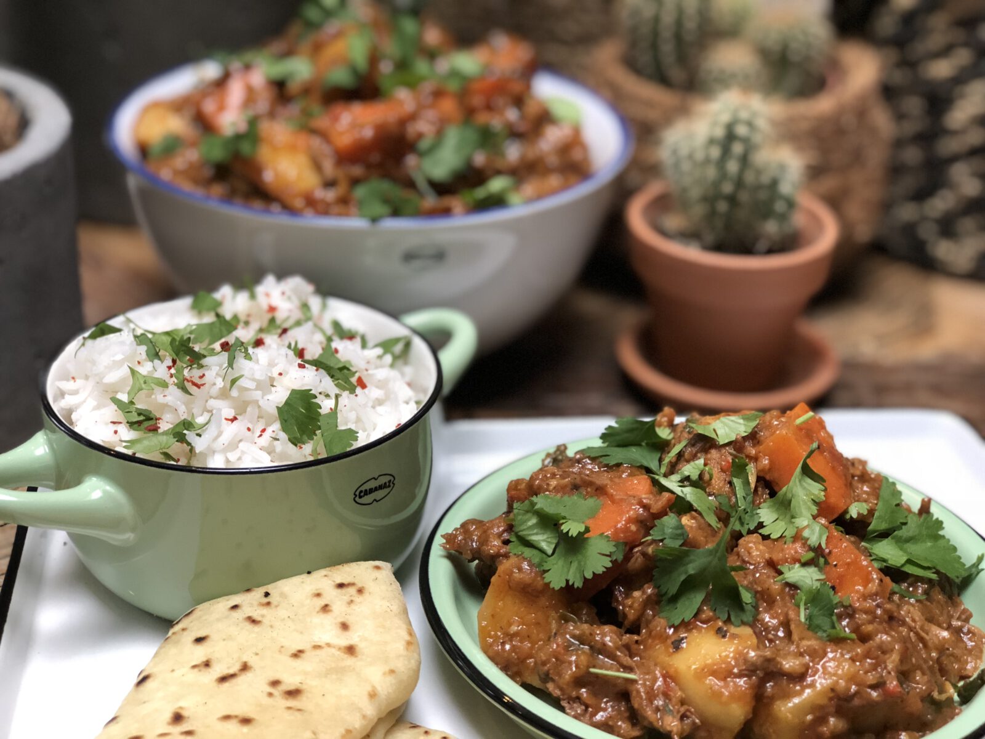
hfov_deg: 33.8
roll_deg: -2.8
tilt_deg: -28.2
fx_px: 1622
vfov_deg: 25.7
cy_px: 370
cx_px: 492
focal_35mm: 57
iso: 320
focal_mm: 6.6
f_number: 2.8
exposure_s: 1/33
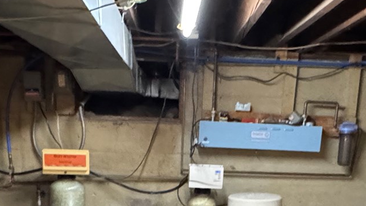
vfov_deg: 22.5
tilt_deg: -14.5
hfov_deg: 42.1
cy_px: 249
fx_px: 476
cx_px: 186
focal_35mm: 49
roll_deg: -2.1
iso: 1250
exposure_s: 1/40
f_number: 2.2
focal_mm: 2.22
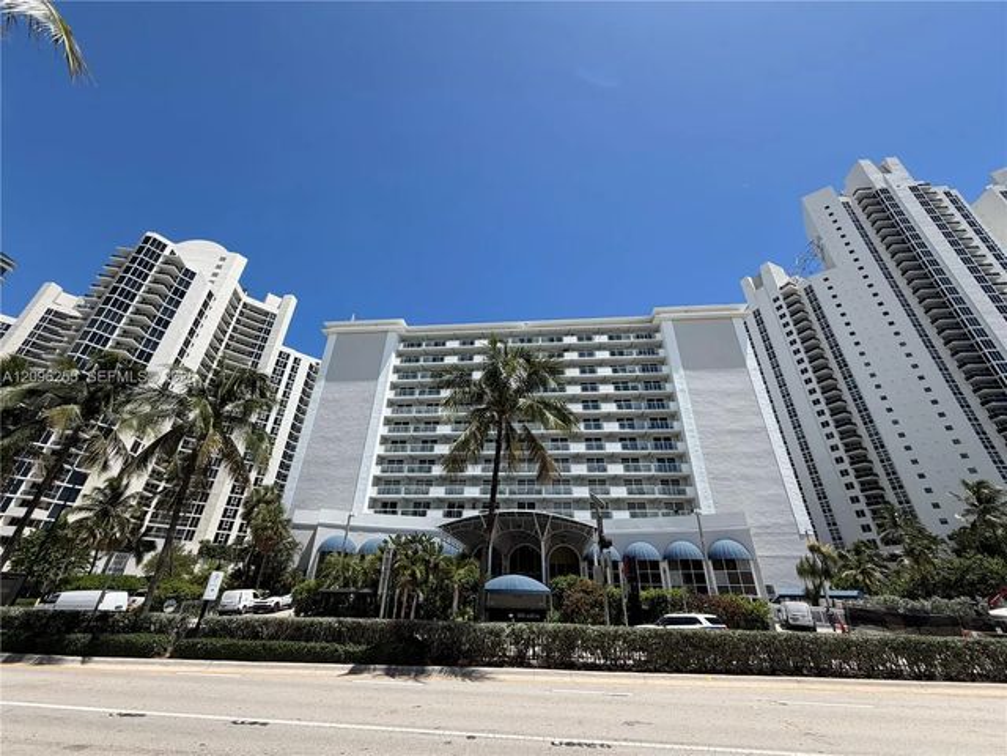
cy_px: 378
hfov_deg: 102.1
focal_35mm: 14
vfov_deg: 85.7
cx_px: 504
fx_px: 407
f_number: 2.2
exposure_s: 1/830
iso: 20
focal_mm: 2.22
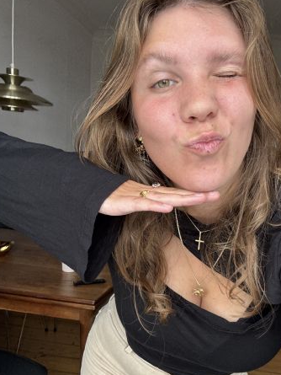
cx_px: 180
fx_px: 335
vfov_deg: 58.0
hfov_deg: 45.0
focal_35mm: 31
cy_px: 220
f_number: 1.9
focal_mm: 2.69
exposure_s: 1/120
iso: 80
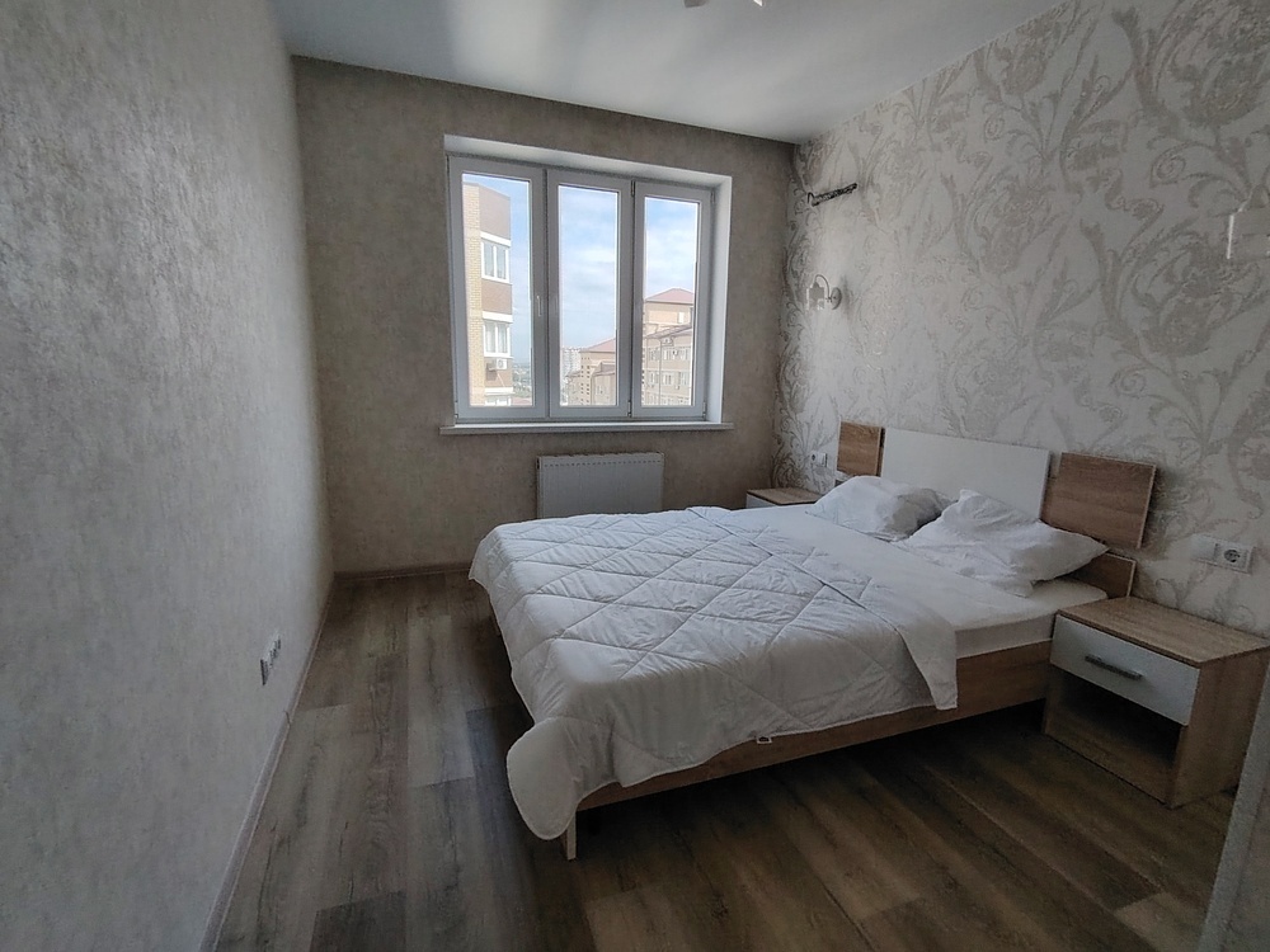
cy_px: 476
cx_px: 635
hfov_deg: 91.0
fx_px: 624
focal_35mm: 17
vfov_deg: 74.7
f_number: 2.2
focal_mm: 1.42
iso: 100
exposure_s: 1/560
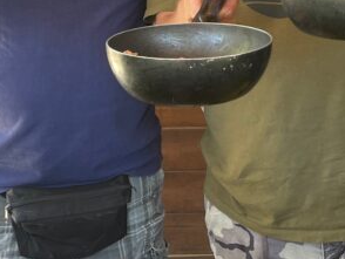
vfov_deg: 16.4
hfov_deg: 22.2
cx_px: 277
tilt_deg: -8.6
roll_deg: -0.7
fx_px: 868
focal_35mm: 87
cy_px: -40
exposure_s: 1/121
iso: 80
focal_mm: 5.1
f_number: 1.6
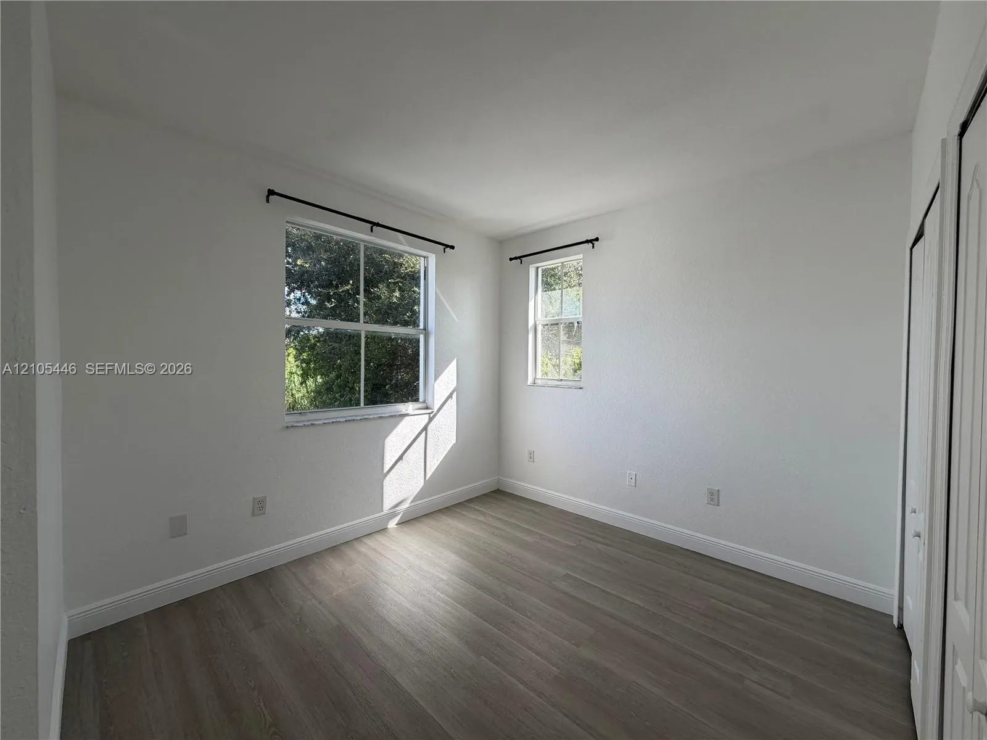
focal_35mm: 14
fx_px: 399
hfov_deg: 102.1
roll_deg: +0.7
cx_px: 494
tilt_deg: +0.4
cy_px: 370
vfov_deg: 85.7
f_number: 2.2
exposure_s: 1/285
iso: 50
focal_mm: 2.22
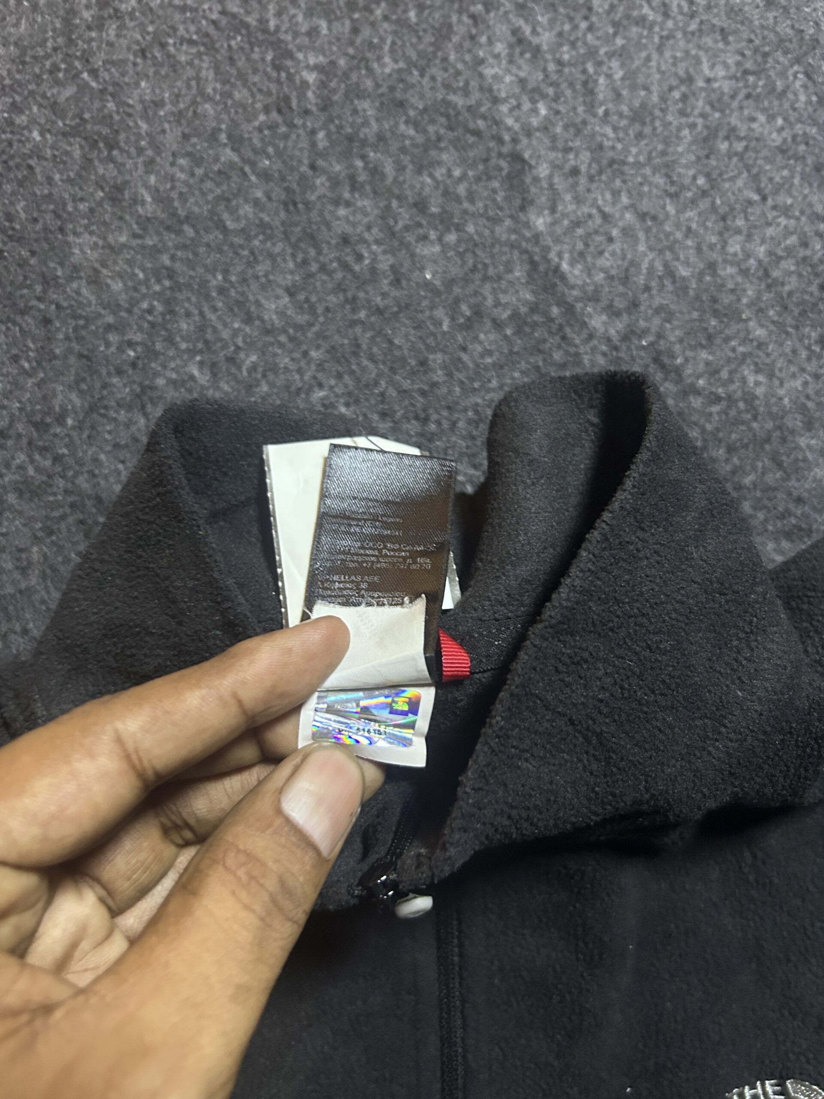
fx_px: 825
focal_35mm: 26
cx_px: 412
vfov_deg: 67.3
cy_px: 550
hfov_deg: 53.1
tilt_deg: -59.2
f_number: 1.5
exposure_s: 1/54
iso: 500
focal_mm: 5.7
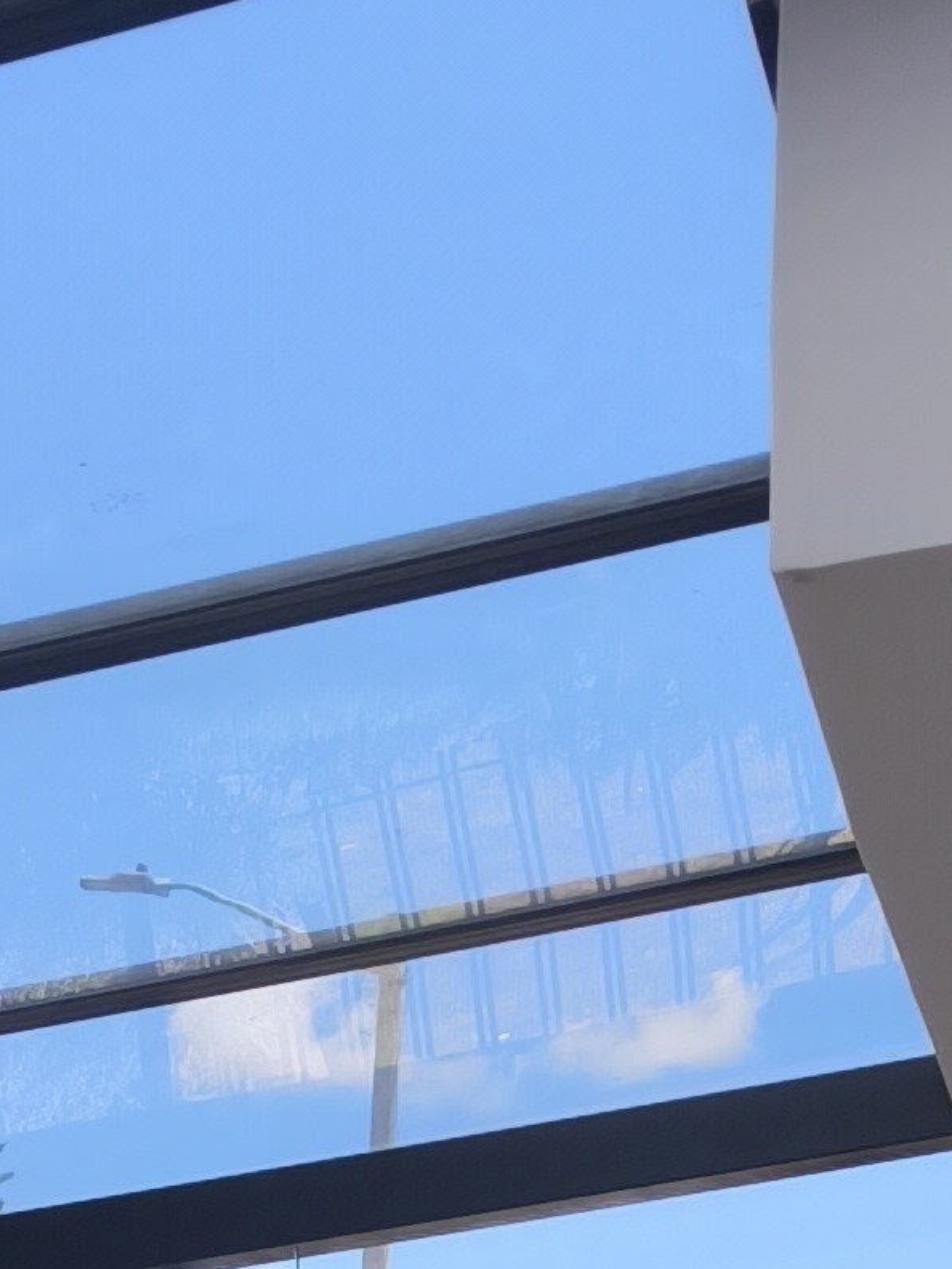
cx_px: -245
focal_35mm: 119
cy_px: 3040
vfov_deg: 12.8
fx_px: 4364
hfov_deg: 12.1
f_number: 1.6
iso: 64
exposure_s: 1/1598
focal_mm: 6.57
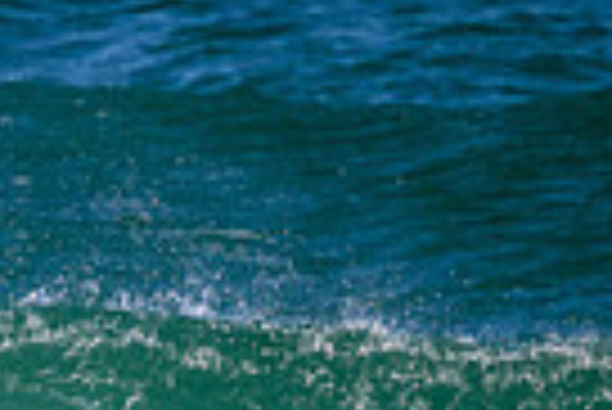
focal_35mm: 2979
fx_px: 50696
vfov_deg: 0.5
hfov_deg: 0.7
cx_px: -315
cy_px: 705
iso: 1400
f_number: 11
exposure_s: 1/2000
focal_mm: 700
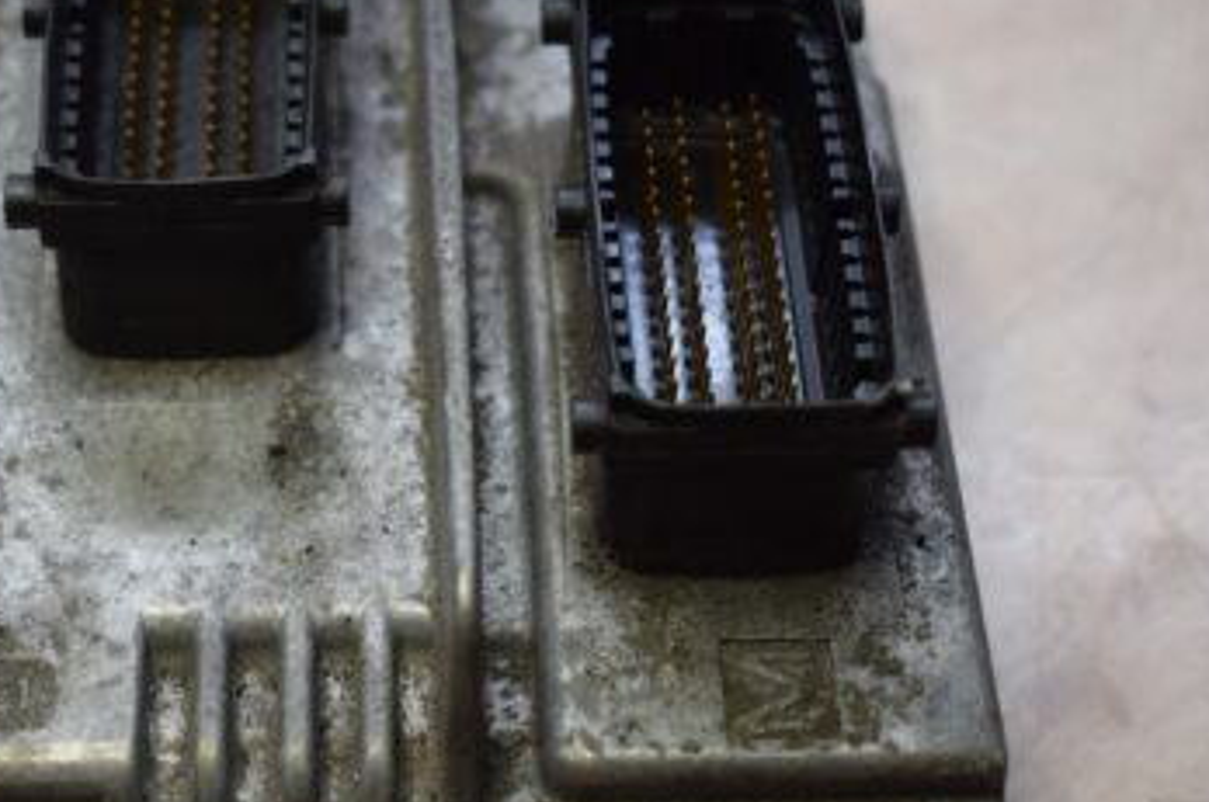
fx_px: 2750
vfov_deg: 16.6
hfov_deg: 24.7
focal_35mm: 82
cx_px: 427
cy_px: 311
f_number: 4.8
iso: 400
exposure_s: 1/60
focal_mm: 38
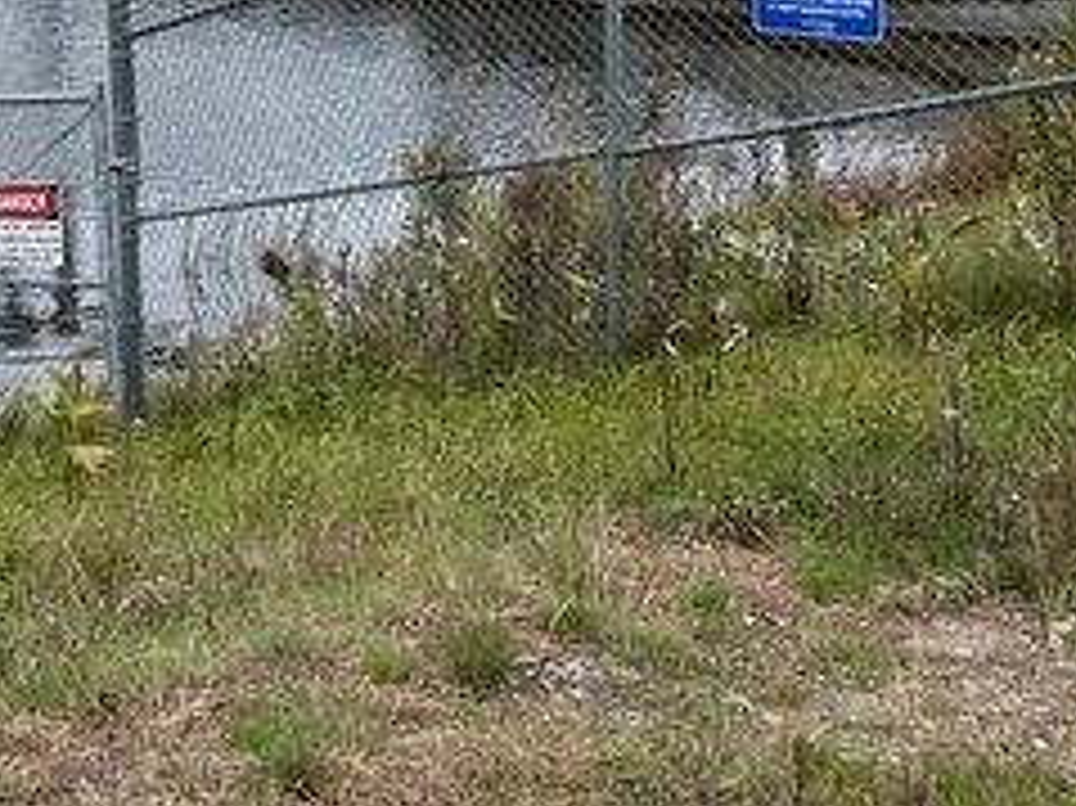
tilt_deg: -0.1
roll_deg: +1.0
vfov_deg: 16.0
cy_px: -252
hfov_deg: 21.4
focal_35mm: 87
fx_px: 2703
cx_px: -90
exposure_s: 1/576
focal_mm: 4.25
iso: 32
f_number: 1.8
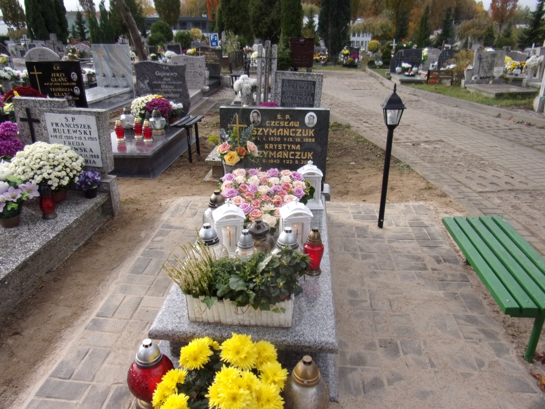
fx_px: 378
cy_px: 204
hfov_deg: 71.6
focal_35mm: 24
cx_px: 272
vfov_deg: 56.8
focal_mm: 4.3
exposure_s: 1/320
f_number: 3.3
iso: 80
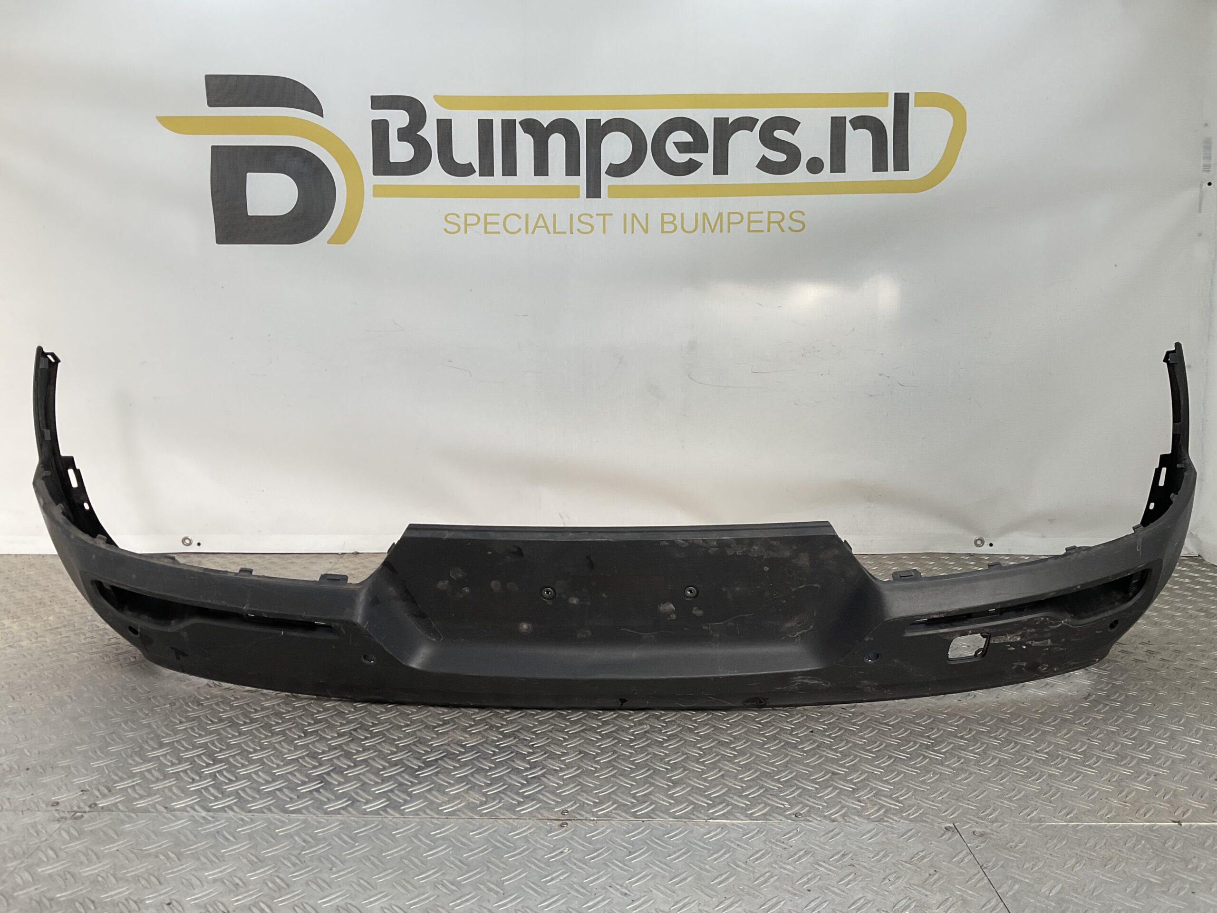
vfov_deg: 48.2
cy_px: 456
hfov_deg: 61.7
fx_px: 1020
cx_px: 608
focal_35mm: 29
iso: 16
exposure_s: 1/238
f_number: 1.8
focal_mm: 3
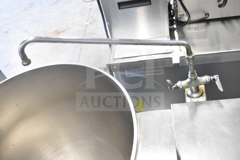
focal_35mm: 33
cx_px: 120
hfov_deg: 57.2
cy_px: 80
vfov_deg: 40.0
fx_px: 220
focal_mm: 22
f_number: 3.8
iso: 2800
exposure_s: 1/40
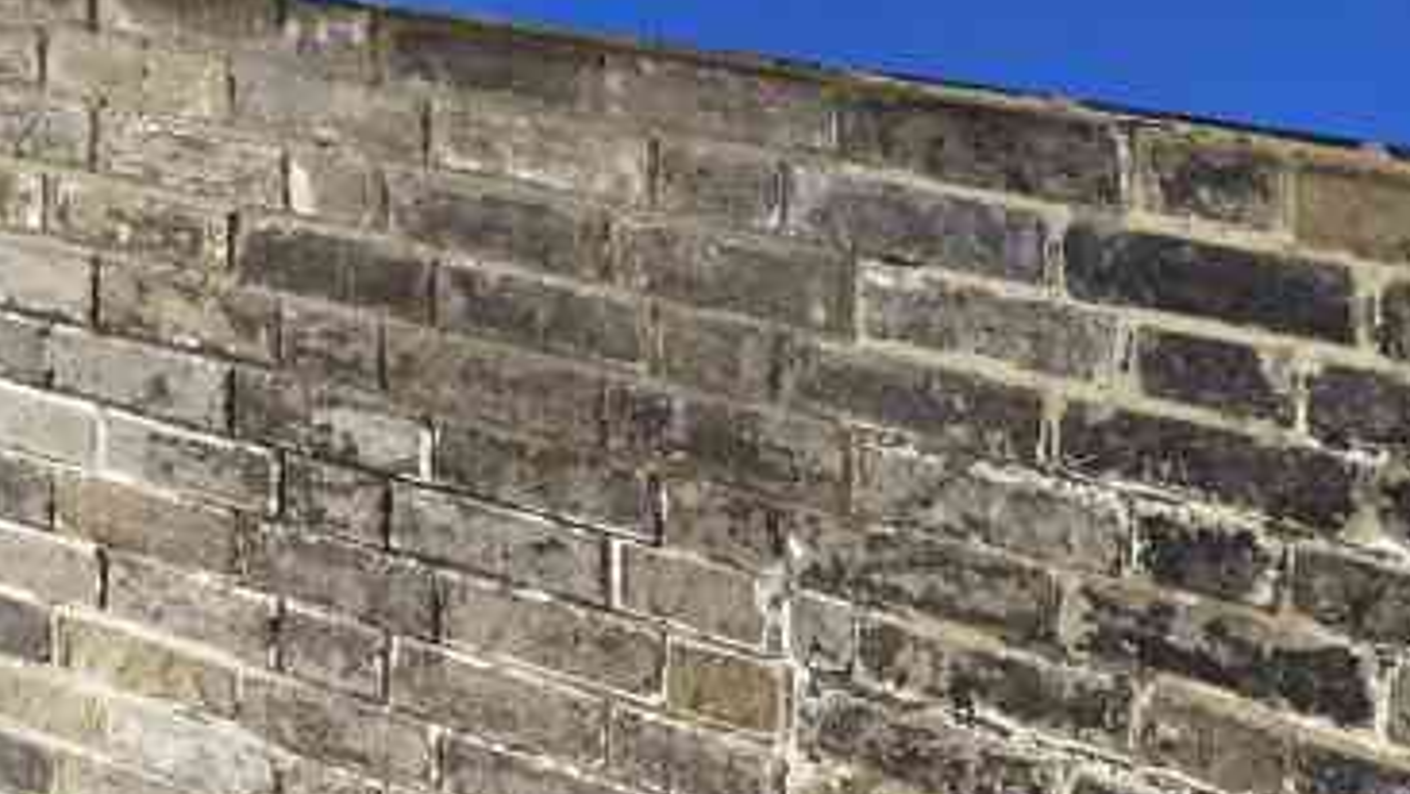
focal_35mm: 75
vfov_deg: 15.3
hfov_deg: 28.0
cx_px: 936
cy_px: -249
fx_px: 2804
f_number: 1.9
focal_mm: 6.71
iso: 125
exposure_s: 1/50
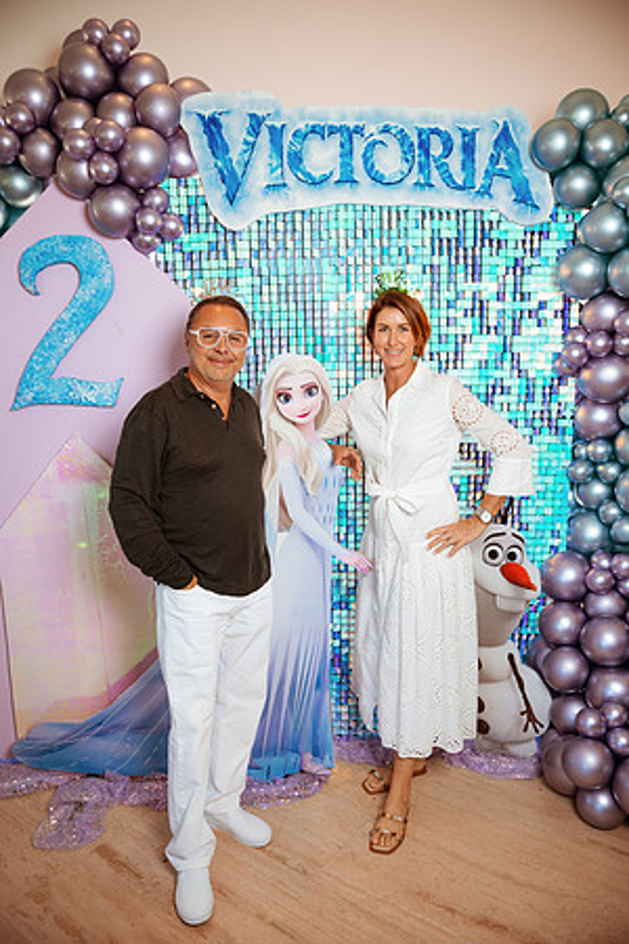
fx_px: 629
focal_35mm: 24
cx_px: 314
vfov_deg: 73.7
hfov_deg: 53.1
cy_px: 472
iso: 500
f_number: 3.5
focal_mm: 24
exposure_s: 1/200
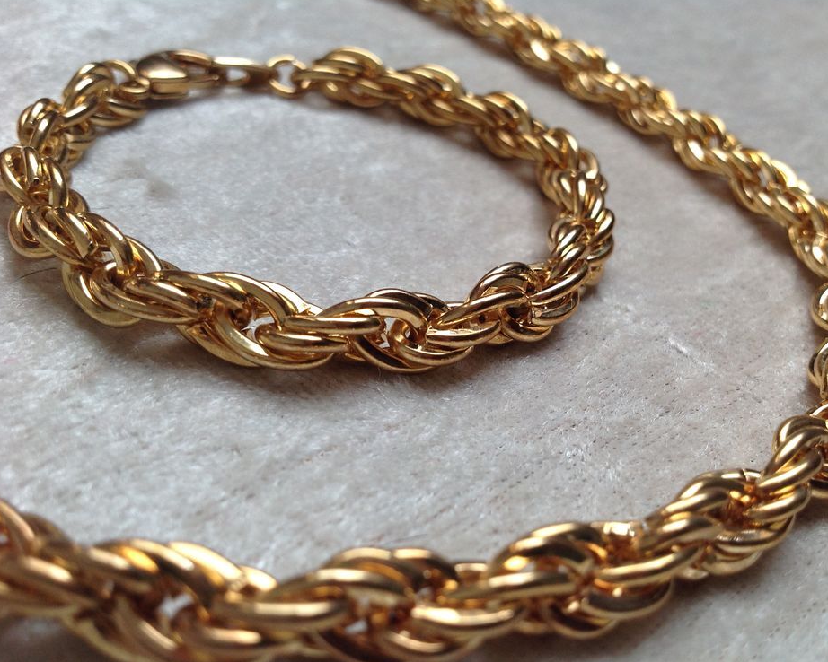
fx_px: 907
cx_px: 445
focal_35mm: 37
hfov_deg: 49.0
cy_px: 331
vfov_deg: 40.1
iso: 80
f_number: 2.4
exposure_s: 1/60
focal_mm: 4.28
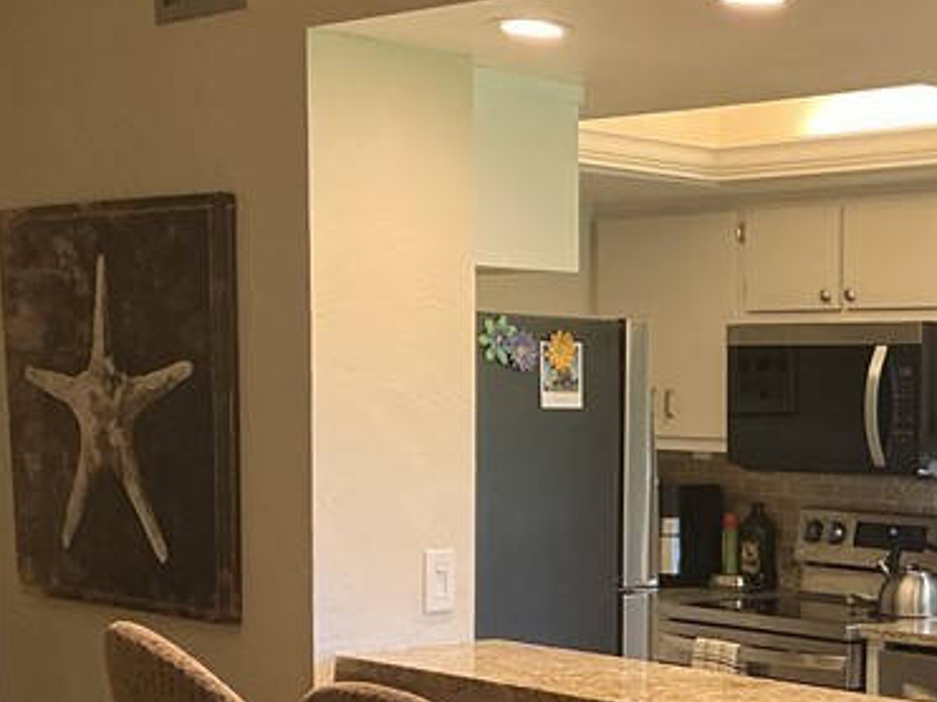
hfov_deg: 23.8
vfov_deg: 18.3
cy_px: 553
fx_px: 2165
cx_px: 821
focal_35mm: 80
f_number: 1.8
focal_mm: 3
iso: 100
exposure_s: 1/60
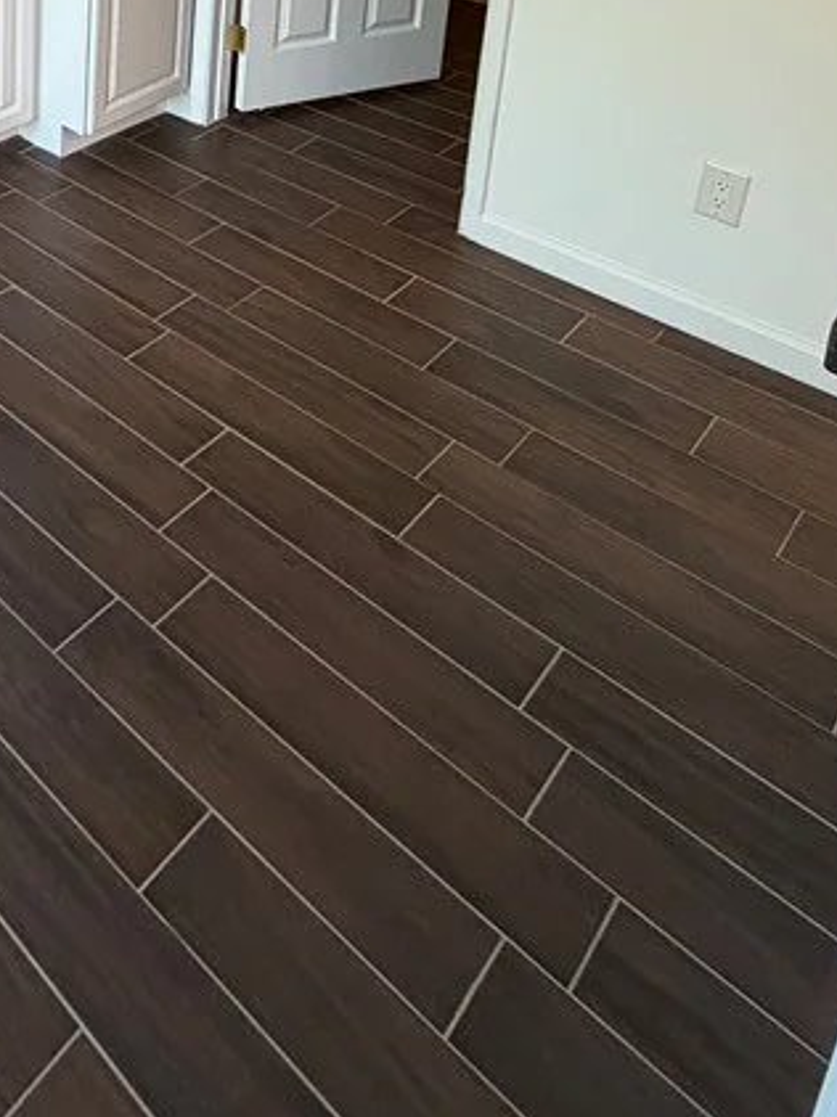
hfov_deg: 35.3
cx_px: -98
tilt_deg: -13.1
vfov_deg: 42.6
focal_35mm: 34
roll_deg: +1.6
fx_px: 1097
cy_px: -106
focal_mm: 2.22
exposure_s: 1/120
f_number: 2.2
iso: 200
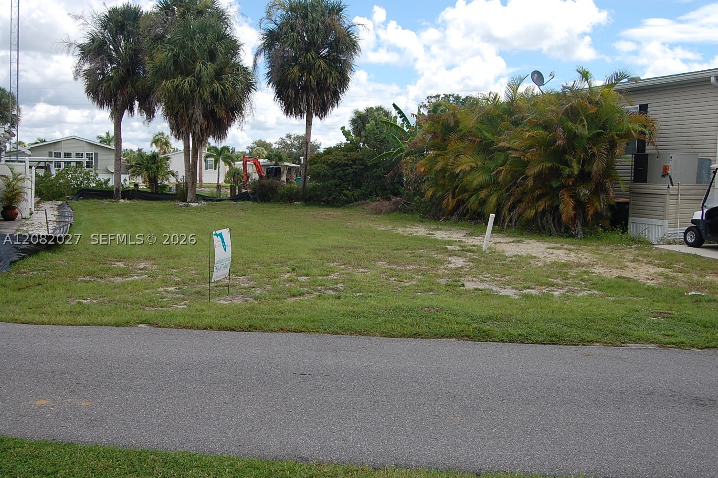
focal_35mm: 36
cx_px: 359
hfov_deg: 53.2
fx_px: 717
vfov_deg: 36.8
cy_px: 239
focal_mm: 24
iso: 200
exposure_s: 1/250
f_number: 8
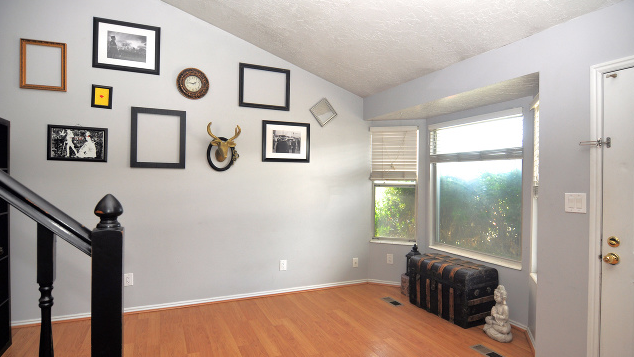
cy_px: 204
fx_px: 319
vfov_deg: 58.2
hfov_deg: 89.6
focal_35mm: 19
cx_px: 318
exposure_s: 1/60
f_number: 4
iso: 200
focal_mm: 12
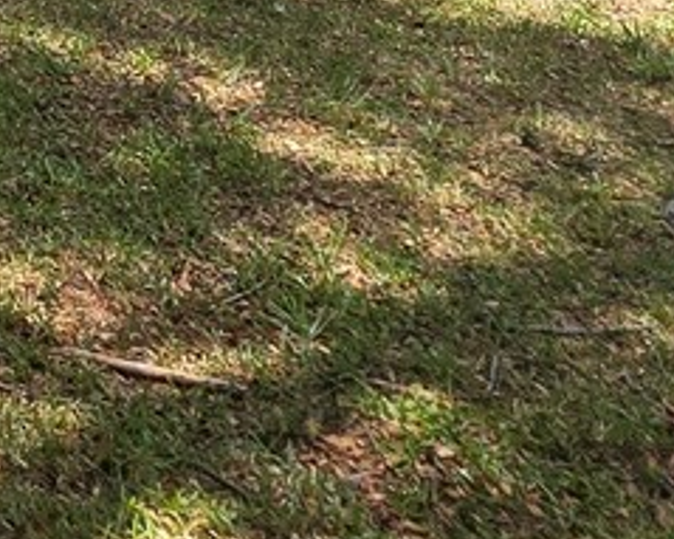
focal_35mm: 85
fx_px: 1695
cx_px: -550
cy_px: -779
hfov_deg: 17.9
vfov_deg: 13.2
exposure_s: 1/909
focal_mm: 2.2
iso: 50
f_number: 2.2
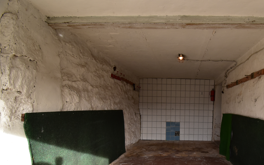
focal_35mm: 21
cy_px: 115
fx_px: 151
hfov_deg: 79.1
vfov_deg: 55.6
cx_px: 180
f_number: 9
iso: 450
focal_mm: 10
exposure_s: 1/125
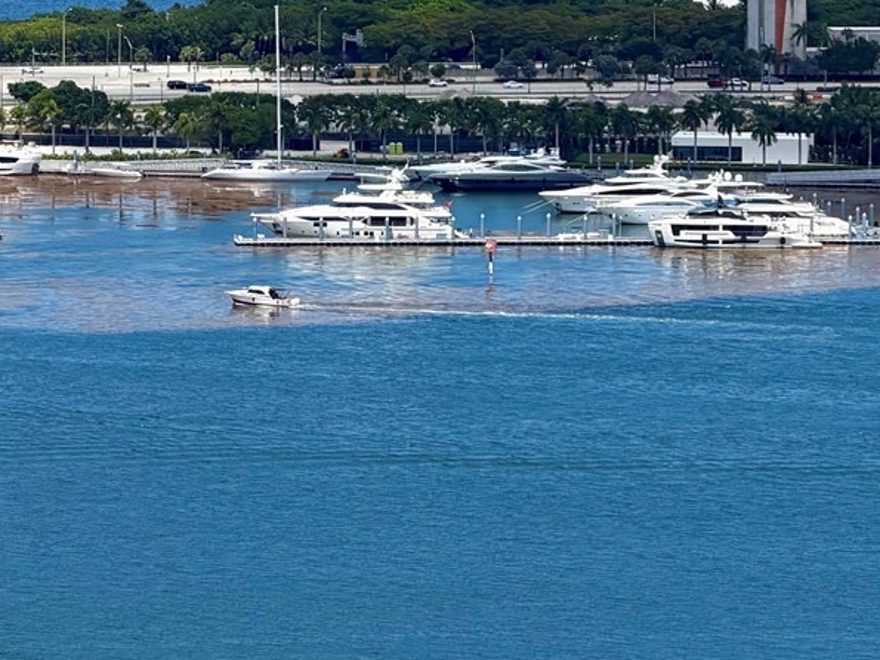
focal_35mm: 269
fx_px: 6837
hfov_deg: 7.3
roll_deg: +0.6
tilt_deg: -4.3
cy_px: 62
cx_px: -15
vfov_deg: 5.5
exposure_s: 1/638
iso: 20
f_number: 2.8
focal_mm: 16.89
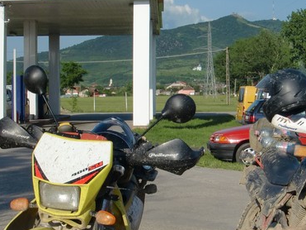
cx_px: 213
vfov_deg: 17.9
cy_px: 150
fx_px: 725
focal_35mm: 82
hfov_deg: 23.7
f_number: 3.9
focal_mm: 6.66
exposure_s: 1/1000
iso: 64
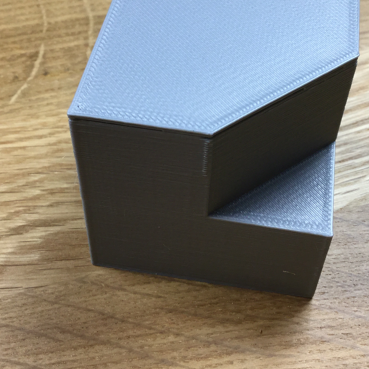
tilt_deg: -48.8
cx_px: 211
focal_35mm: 55
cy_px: 119
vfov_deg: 30.8
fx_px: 663
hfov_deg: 31.0
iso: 64
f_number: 2.4
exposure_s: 1/33
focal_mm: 3.3
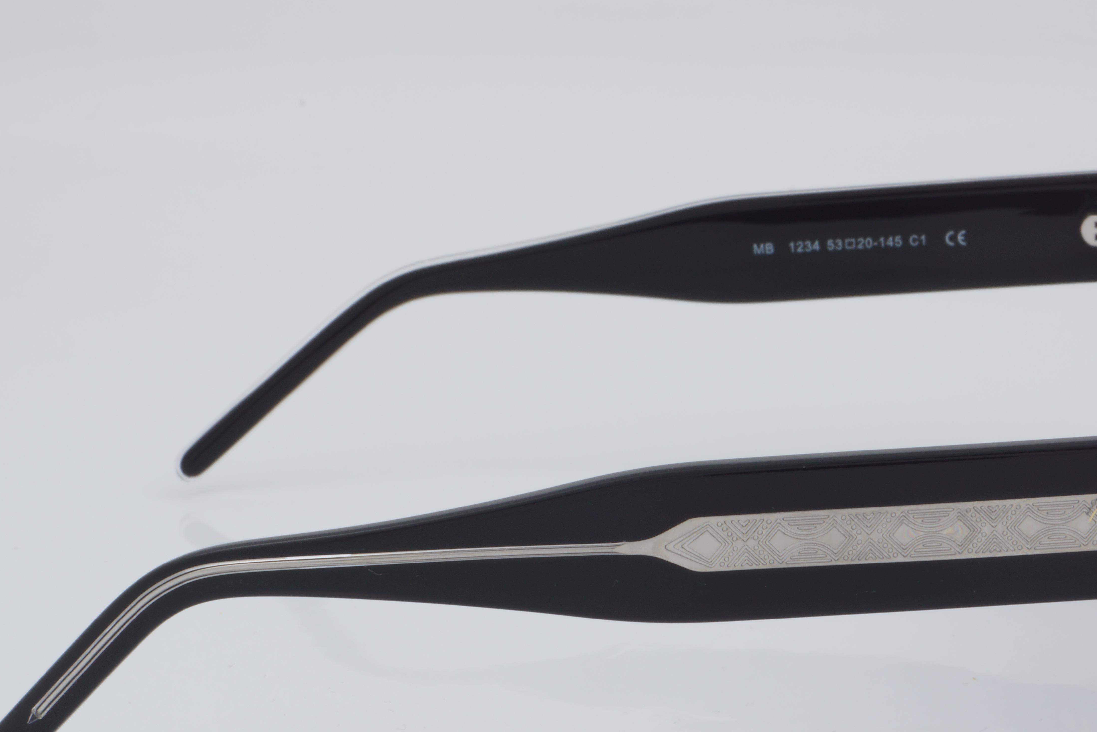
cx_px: 663
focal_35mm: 102
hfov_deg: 20.0
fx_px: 3108
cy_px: 485
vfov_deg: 13.4
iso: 100
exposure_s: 1/4
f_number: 32
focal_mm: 50
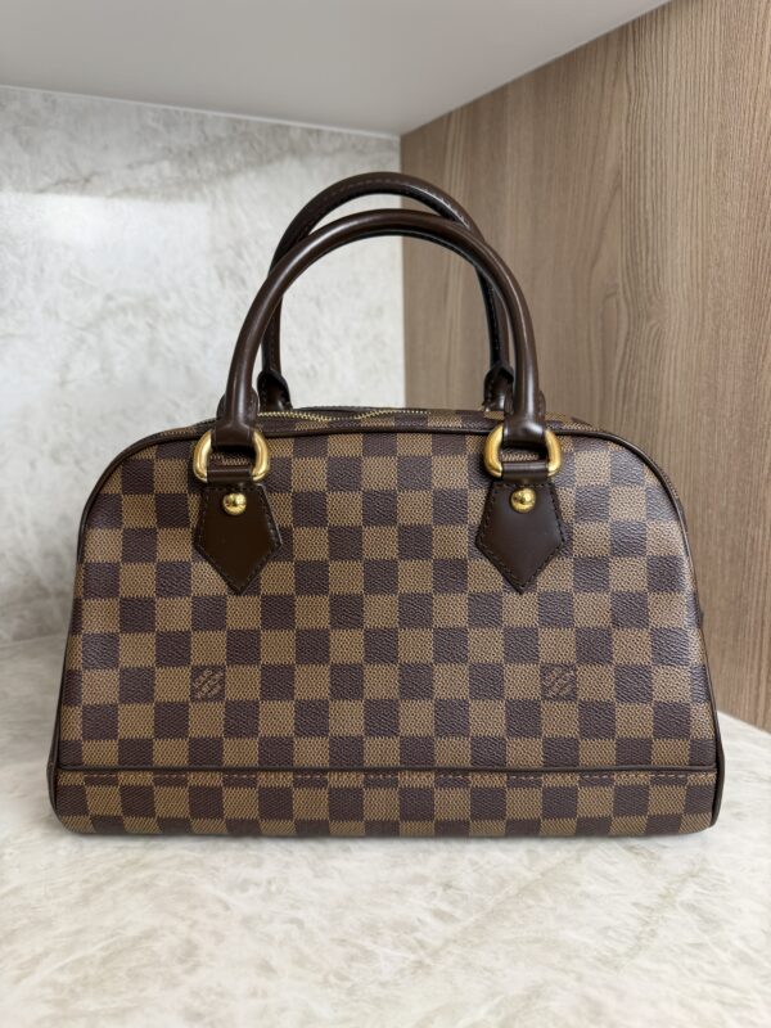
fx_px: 713
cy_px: 514
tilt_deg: -12.1
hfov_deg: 56.8
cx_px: 386
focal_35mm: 24
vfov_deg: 71.6
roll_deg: +0.9
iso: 125
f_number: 1.78
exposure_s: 1/120
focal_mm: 6.76
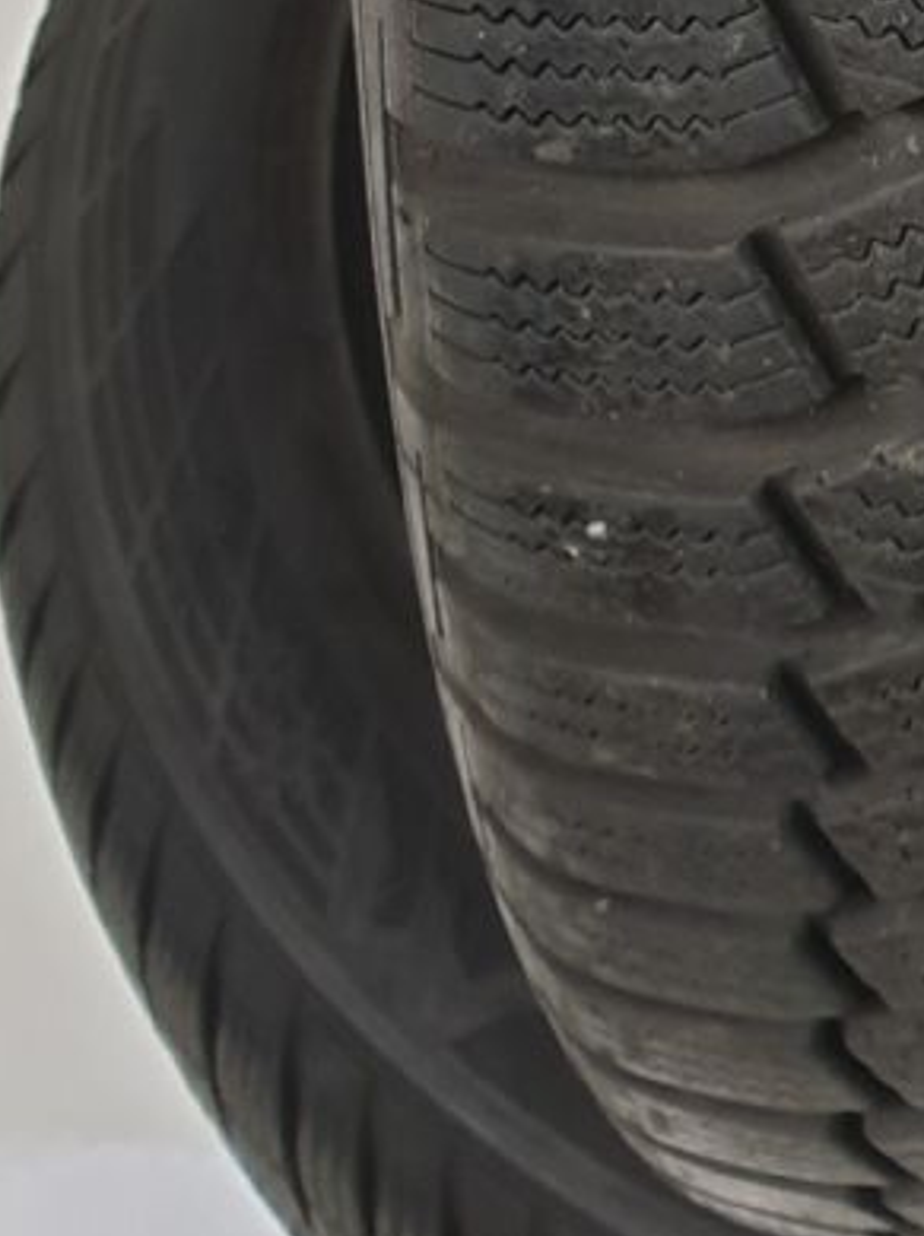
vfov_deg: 19.5
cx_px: 1418
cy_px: -642
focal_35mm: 87
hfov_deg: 15.5
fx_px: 3101
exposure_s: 1/50
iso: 250
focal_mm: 4.3
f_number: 2.4
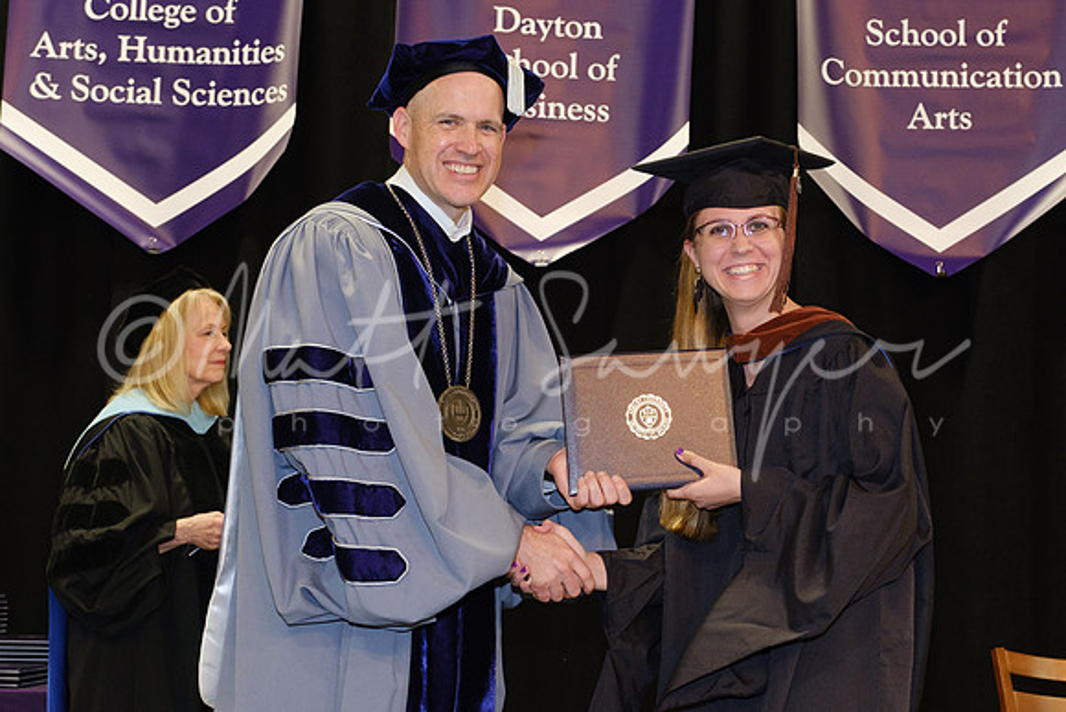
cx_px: 648
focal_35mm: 57
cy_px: 410
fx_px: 1697
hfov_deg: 34.7
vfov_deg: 23.7
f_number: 4
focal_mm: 26.6
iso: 1250
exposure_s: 1/125
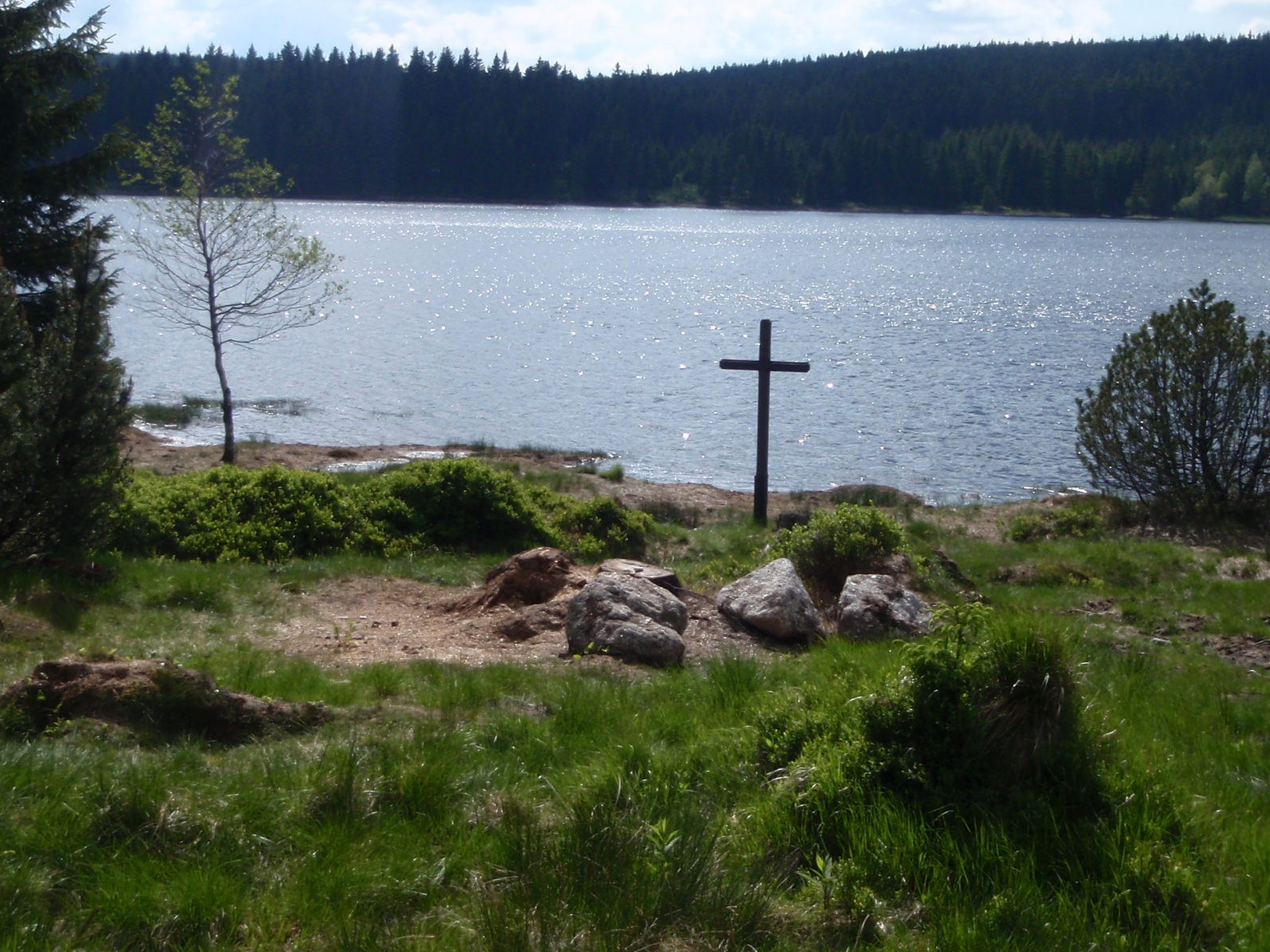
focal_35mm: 58
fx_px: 2128
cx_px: 735
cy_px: 360
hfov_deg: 33.2
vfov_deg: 25.2
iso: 64
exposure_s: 1/320
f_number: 6.3
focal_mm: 6.53
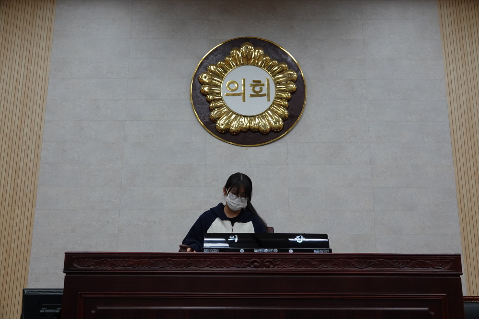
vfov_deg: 35.9
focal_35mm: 37
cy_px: 160
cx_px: 240
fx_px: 492
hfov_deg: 51.9
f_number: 3.2
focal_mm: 13.7
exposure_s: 1/40
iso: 100
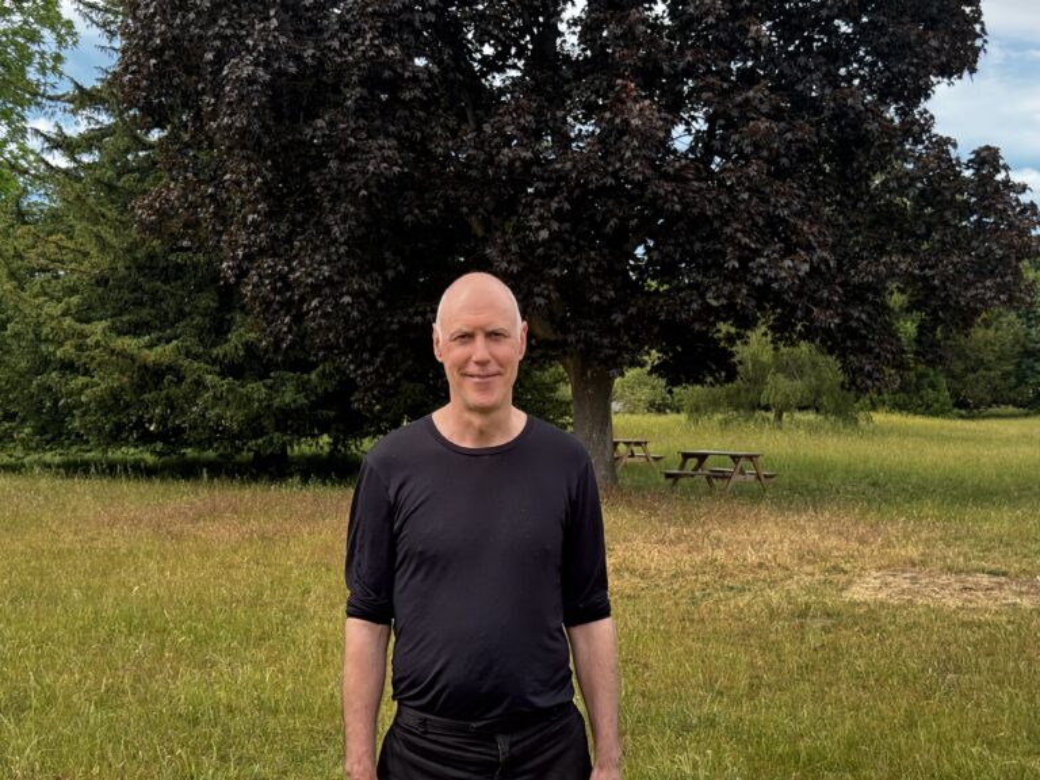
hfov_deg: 39.7
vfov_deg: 30.3
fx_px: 1442
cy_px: 390
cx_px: 520
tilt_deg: +0.6
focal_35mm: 48
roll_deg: +0.8
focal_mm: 6.76
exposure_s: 1/1395
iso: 64
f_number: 1.78
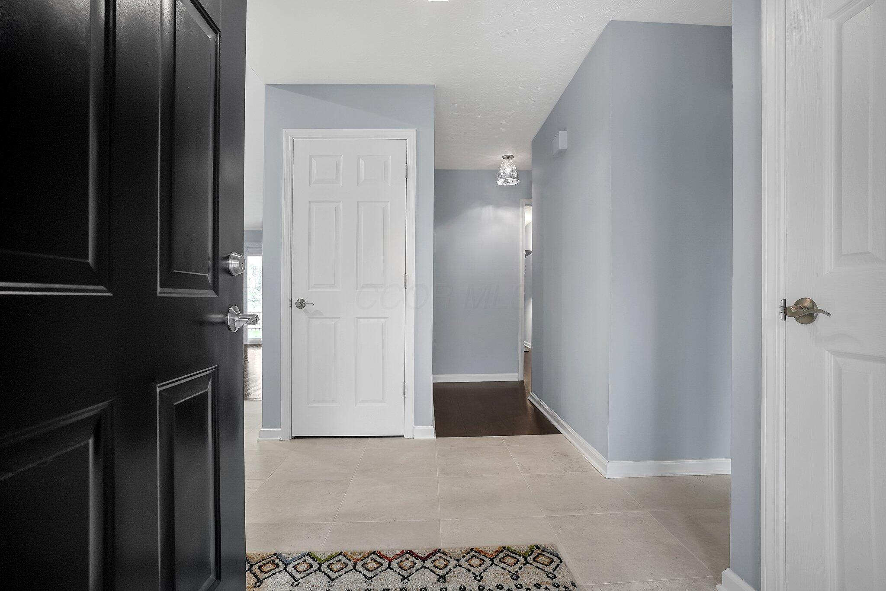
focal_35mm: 16
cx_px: 443
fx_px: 394
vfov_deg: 73.8
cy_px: 296
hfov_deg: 96.7
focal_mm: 16
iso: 800
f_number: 6.3
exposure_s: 1/30
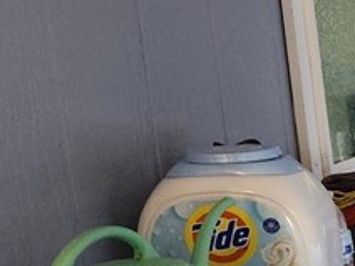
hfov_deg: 13.6
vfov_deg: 13.3
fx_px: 1138
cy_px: 221
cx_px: 817
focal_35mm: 111
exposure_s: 1/120
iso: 1000
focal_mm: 5.4
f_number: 1.8
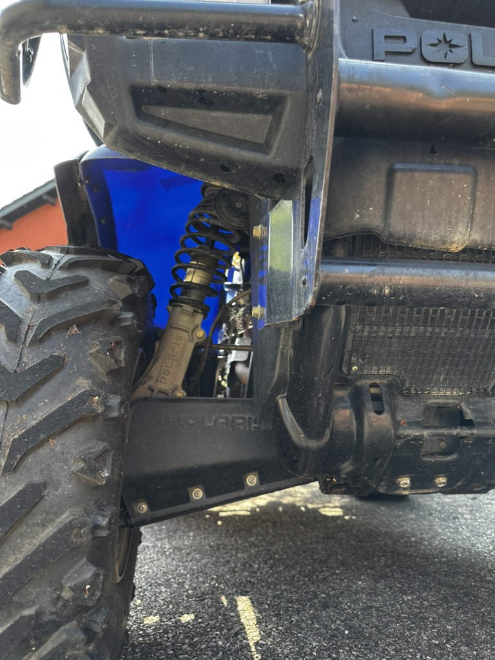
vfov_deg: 71.6
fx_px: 458
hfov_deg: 56.8
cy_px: 330
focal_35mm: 24
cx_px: 248
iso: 80
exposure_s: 1/136
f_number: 1.78
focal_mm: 6.86
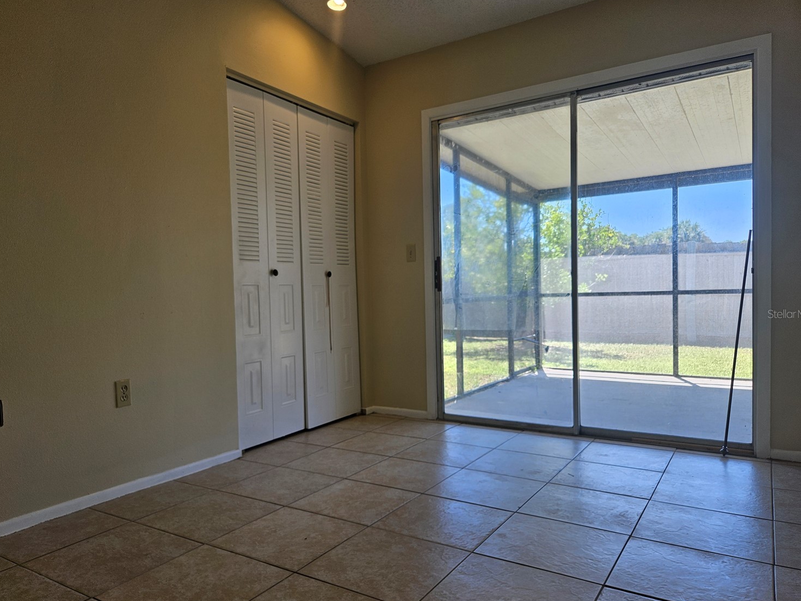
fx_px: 578
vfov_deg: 54.9
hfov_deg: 69.4
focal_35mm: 25
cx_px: 384
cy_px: 314
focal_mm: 5.4
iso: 32
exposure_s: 1/120
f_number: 1.8
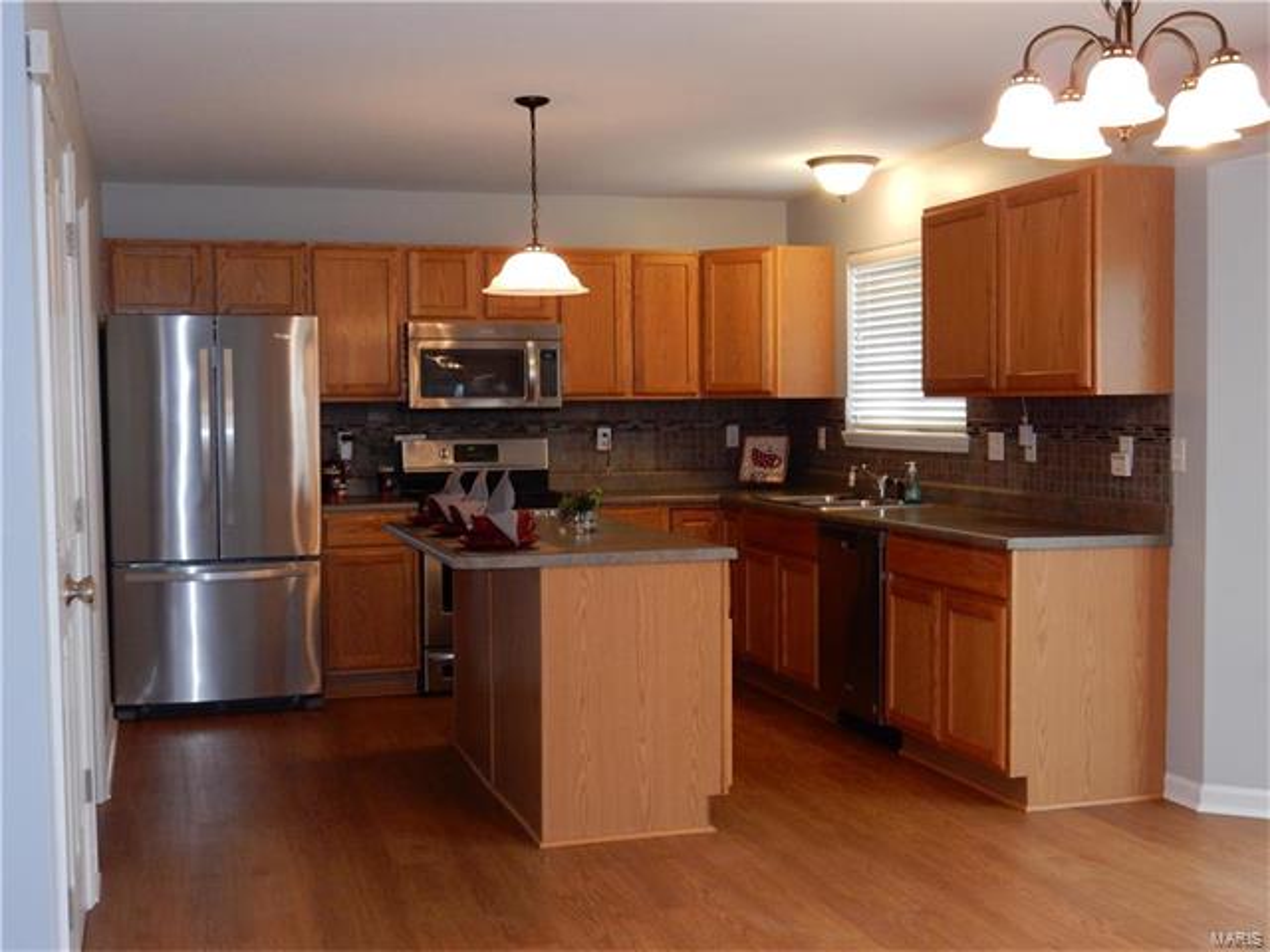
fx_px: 1578
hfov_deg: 43.9
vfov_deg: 33.6
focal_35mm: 43
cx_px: 635
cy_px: 476
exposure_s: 1/30
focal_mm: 7.6
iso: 280
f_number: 4.2
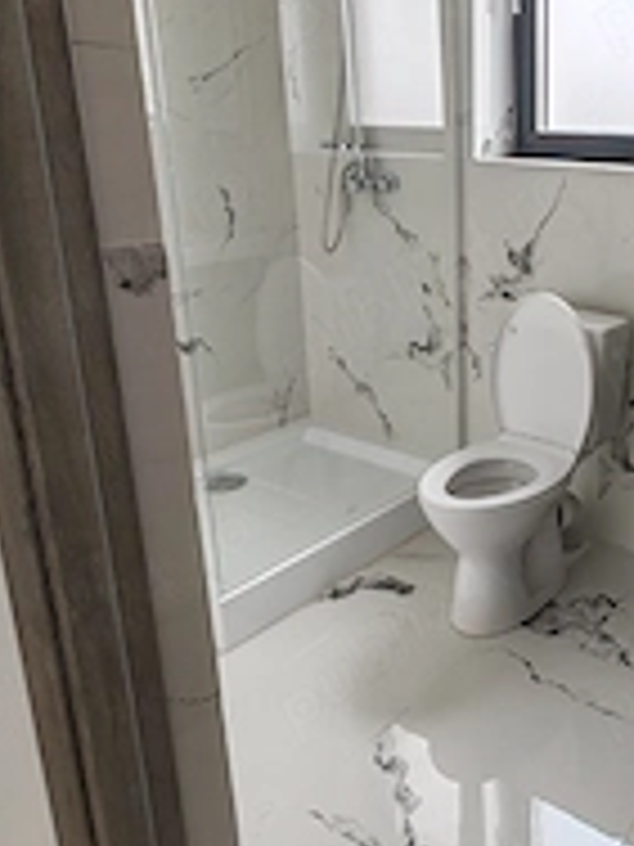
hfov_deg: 38.7
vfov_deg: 53.7
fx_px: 830
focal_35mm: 34
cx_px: 580
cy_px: 351
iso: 50
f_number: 2.2
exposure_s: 1/50
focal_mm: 1.96
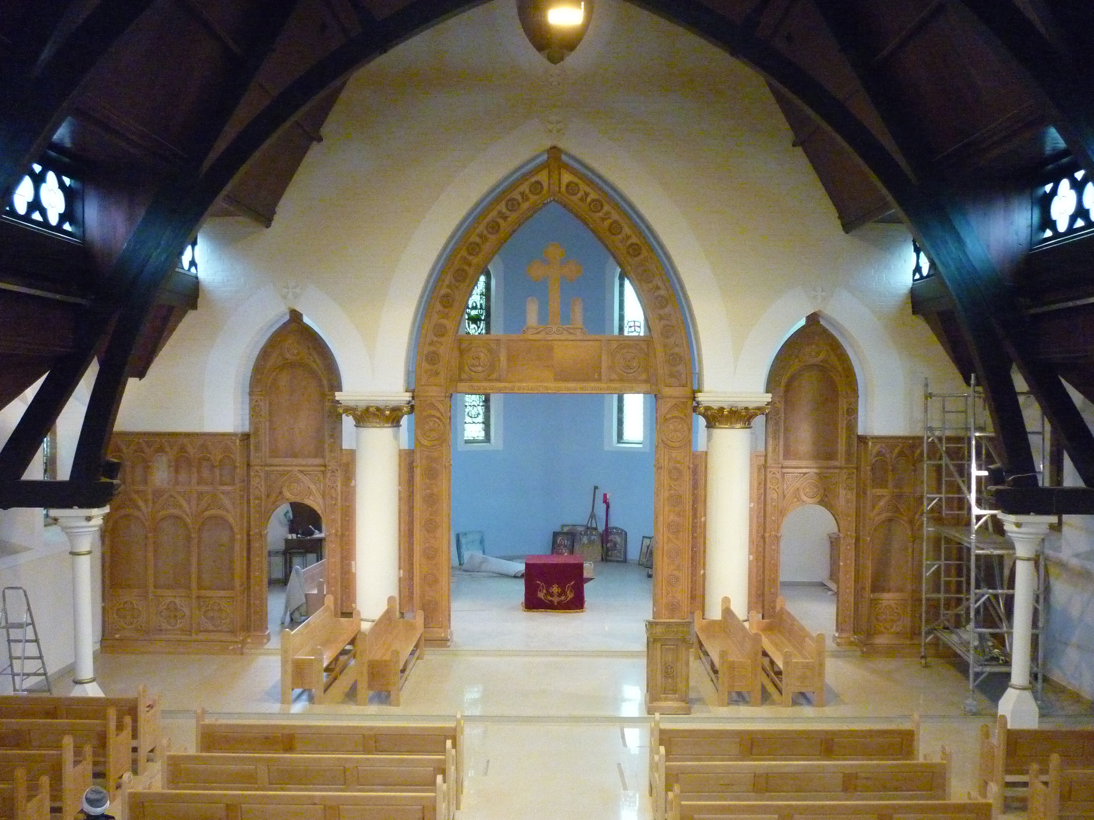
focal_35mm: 33
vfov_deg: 42.9
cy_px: 410
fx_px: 1043
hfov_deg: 55.4
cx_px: 547
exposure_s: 1/60
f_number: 2.8
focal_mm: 5.5
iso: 1000
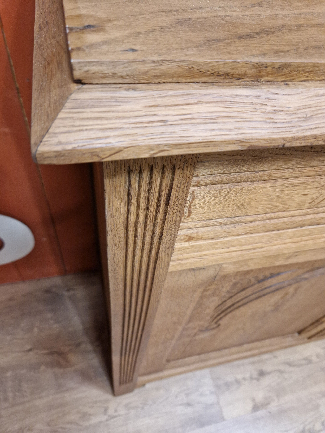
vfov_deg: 73.9
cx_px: 162
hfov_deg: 58.9
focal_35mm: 23
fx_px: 288
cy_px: 216
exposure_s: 1/100
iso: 640
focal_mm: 5.4
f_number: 1.8
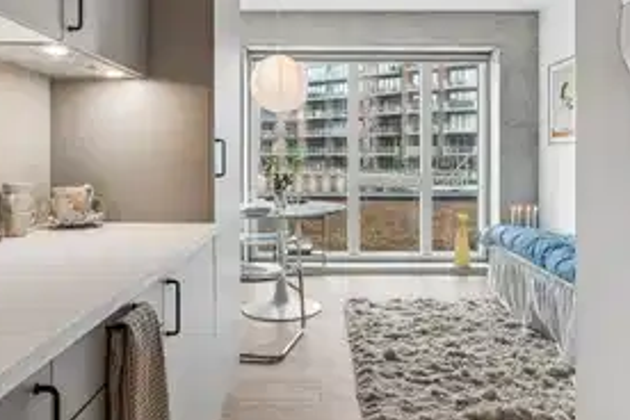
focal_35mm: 29
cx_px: 326
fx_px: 507
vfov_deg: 44.7
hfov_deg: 63.6
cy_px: 164
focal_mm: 18
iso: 200
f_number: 8
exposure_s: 1/13
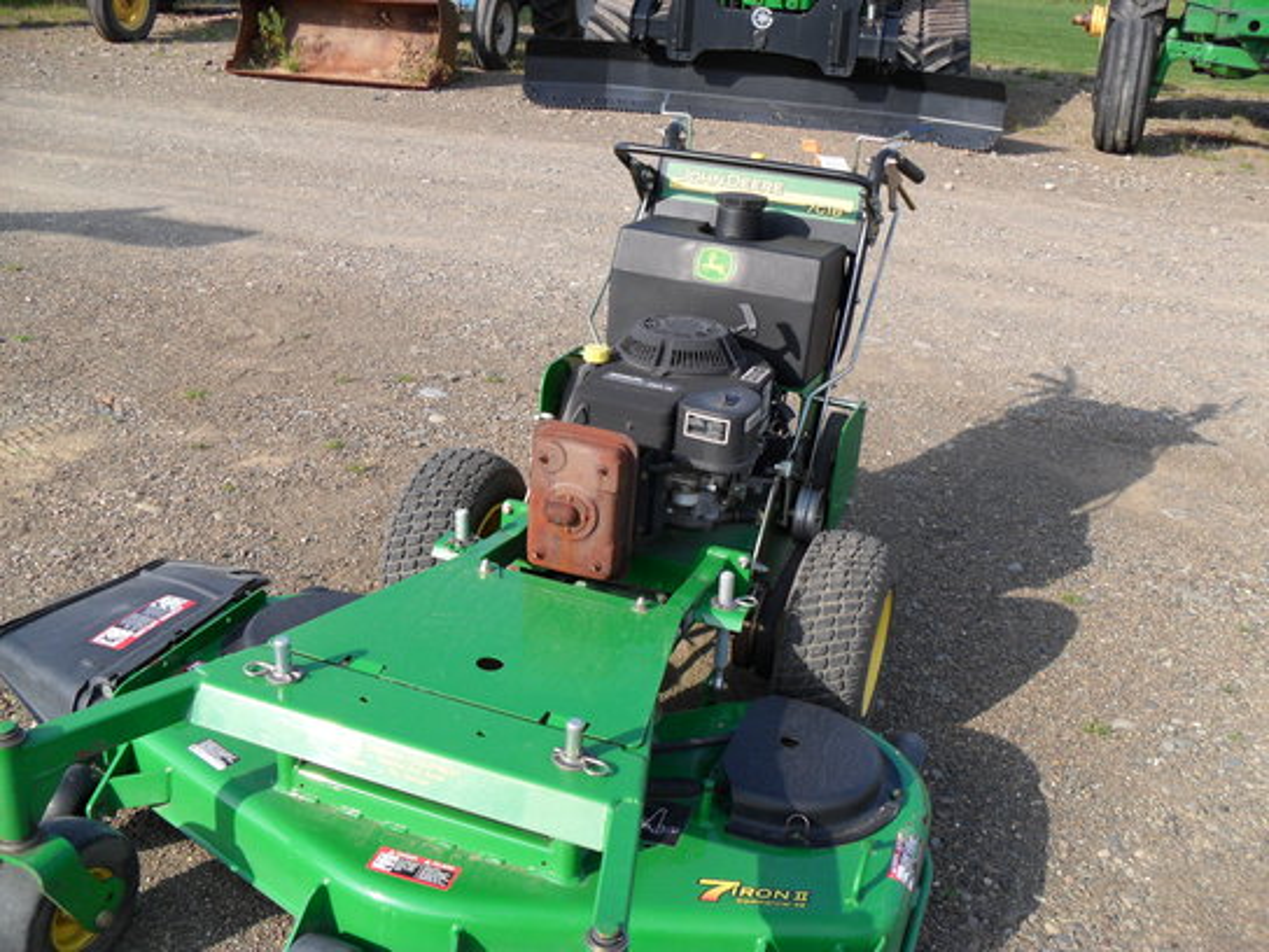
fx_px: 1283
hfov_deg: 52.6
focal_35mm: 35
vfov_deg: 40.7
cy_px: 476
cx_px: 634
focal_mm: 6.3
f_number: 3
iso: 80
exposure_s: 1/500
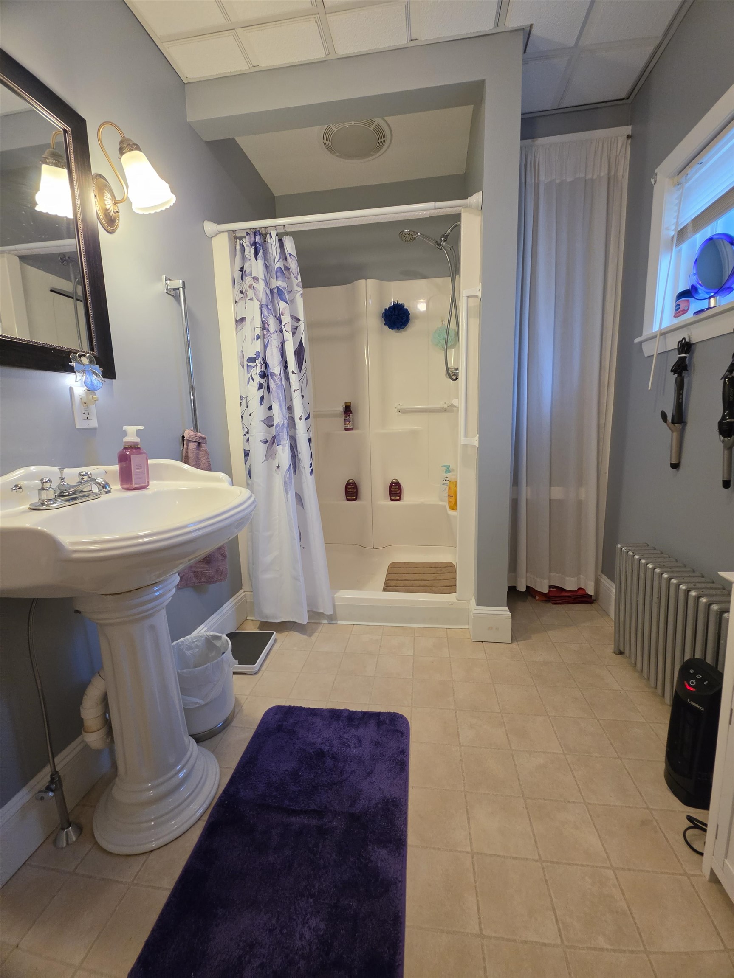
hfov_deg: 89.9
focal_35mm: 13
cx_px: 367
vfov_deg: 106.2
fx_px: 368
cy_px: 489
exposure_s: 1/120
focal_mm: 2.2
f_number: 1.9
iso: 250
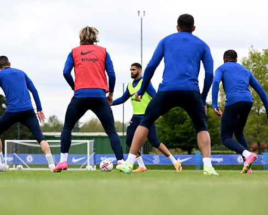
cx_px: 128
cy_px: 107
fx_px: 1127
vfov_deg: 10.9
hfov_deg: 13.6
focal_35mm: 142
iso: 500
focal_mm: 125
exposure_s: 1/2000
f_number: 4
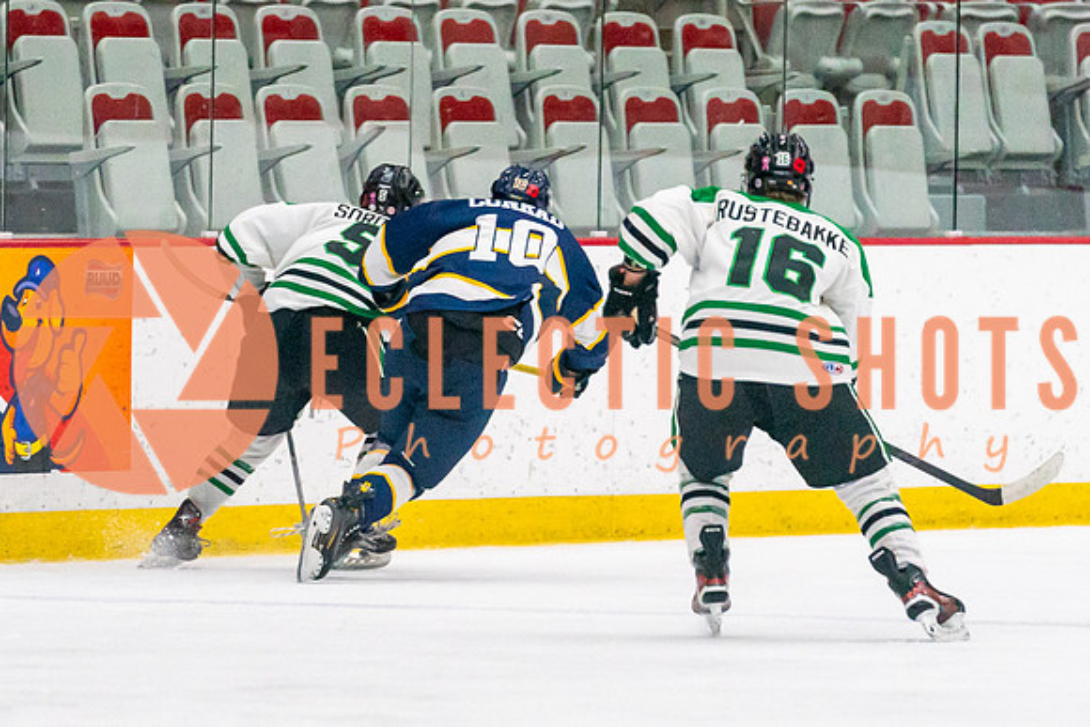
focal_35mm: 471
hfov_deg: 4.4
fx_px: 14253
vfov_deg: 2.9
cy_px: 466
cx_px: 391
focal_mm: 200
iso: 4000
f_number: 2.8
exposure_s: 1/1600
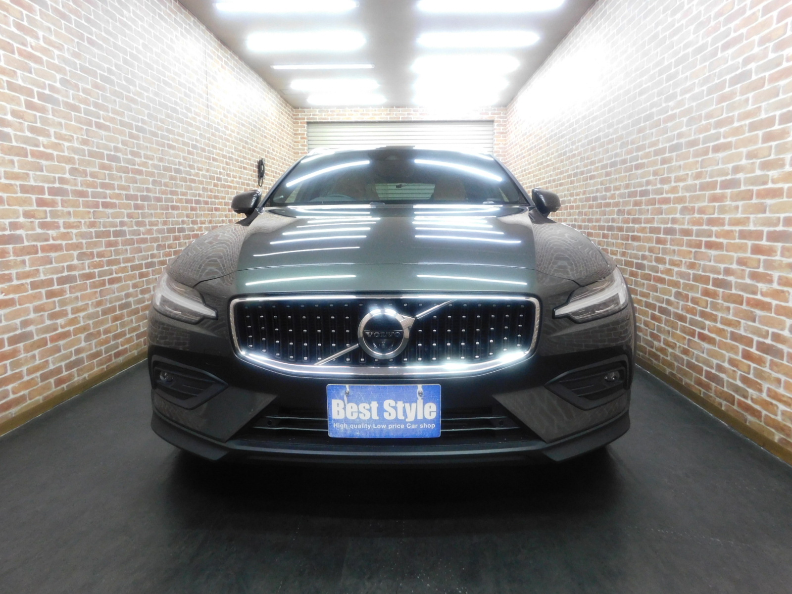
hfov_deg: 73.9
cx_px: 396
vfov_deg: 58.9
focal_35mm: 23
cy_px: 297
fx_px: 526
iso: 360
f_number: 3
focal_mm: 4
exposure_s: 1/30
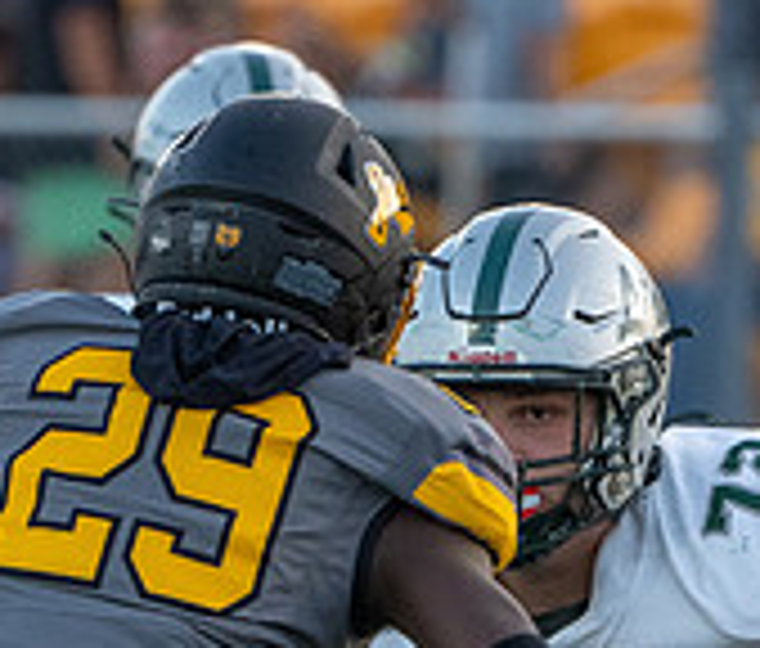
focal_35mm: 1552
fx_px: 35813
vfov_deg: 1.0
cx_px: 355
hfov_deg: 1.2
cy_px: 801
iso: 2500
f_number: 5.6
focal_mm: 379
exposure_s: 1/1000
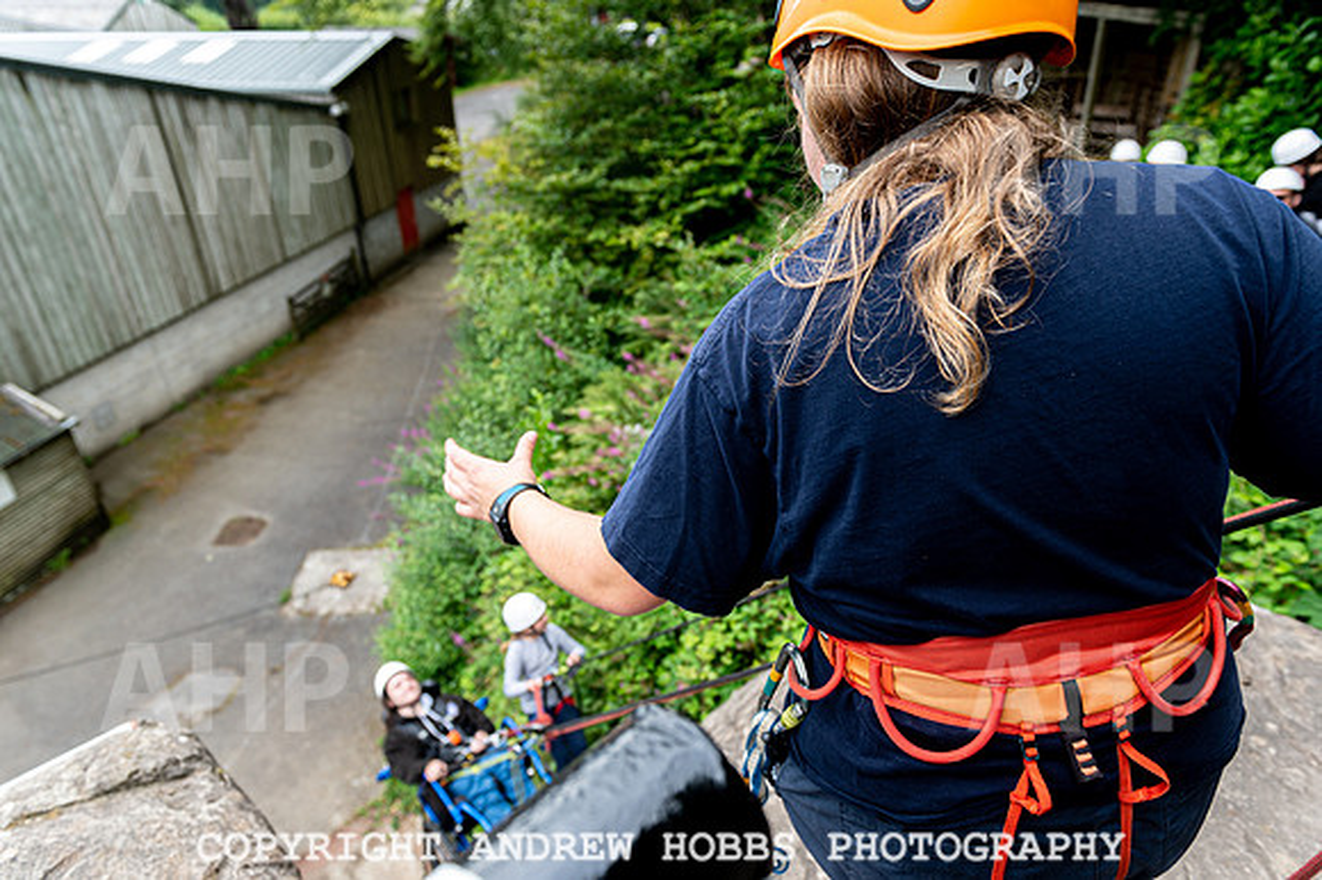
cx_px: 661
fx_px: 881
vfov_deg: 53.1
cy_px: 440
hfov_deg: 73.8
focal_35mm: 24
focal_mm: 24
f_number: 4
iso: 100
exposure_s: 1/200
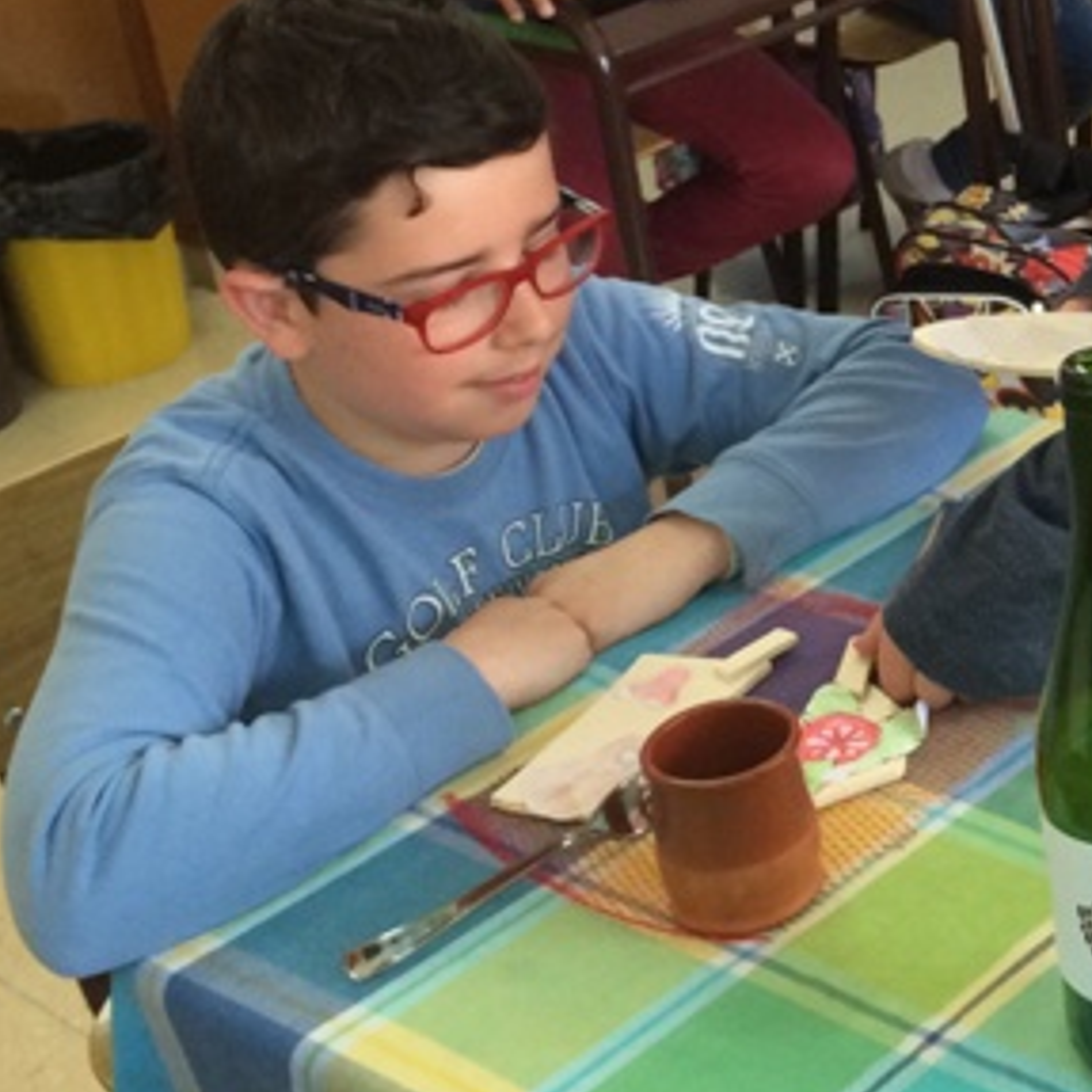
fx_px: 2641
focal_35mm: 74
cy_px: 266
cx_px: 1271
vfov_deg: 23.1
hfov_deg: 21.8
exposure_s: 1/30
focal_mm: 4.12
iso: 64
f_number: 2.2
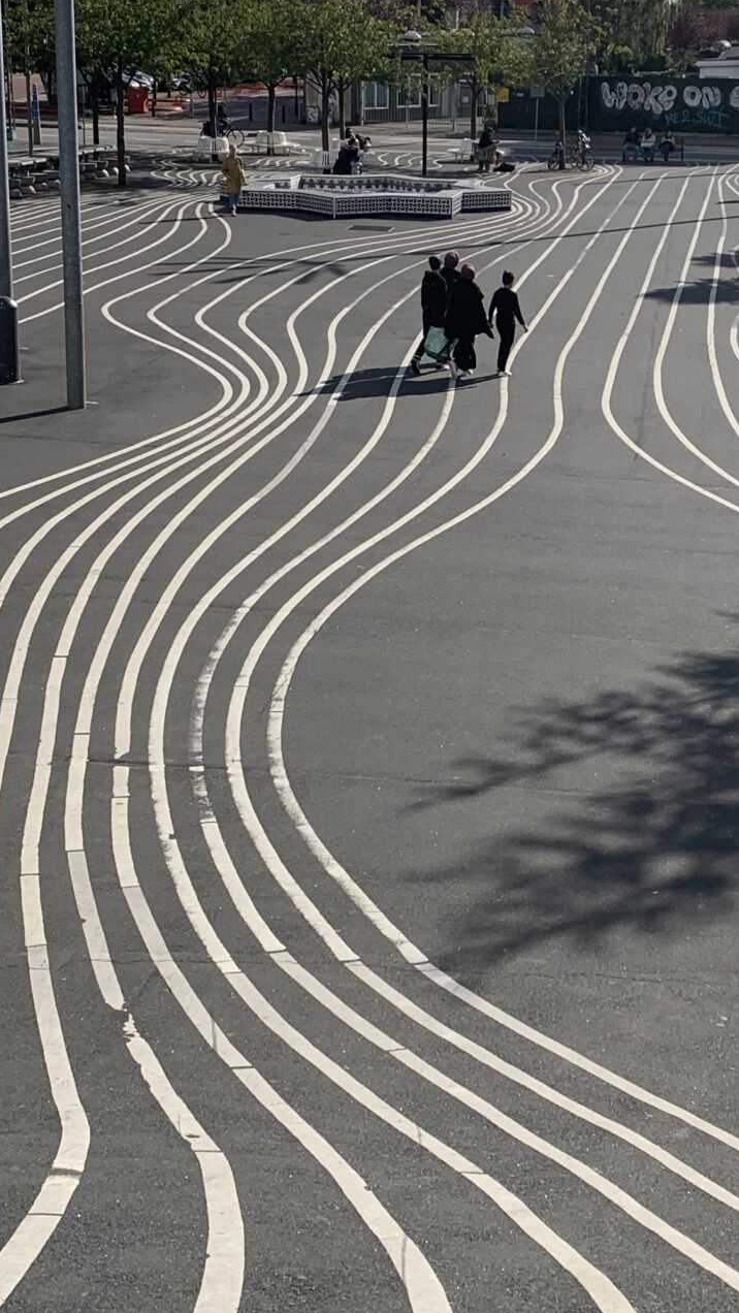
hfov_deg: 21.0
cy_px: 549
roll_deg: -1.1
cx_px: 487
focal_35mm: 57
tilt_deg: -13.1
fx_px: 1985
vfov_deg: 36.5
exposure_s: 1/2915
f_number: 1.8
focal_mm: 4.25
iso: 25
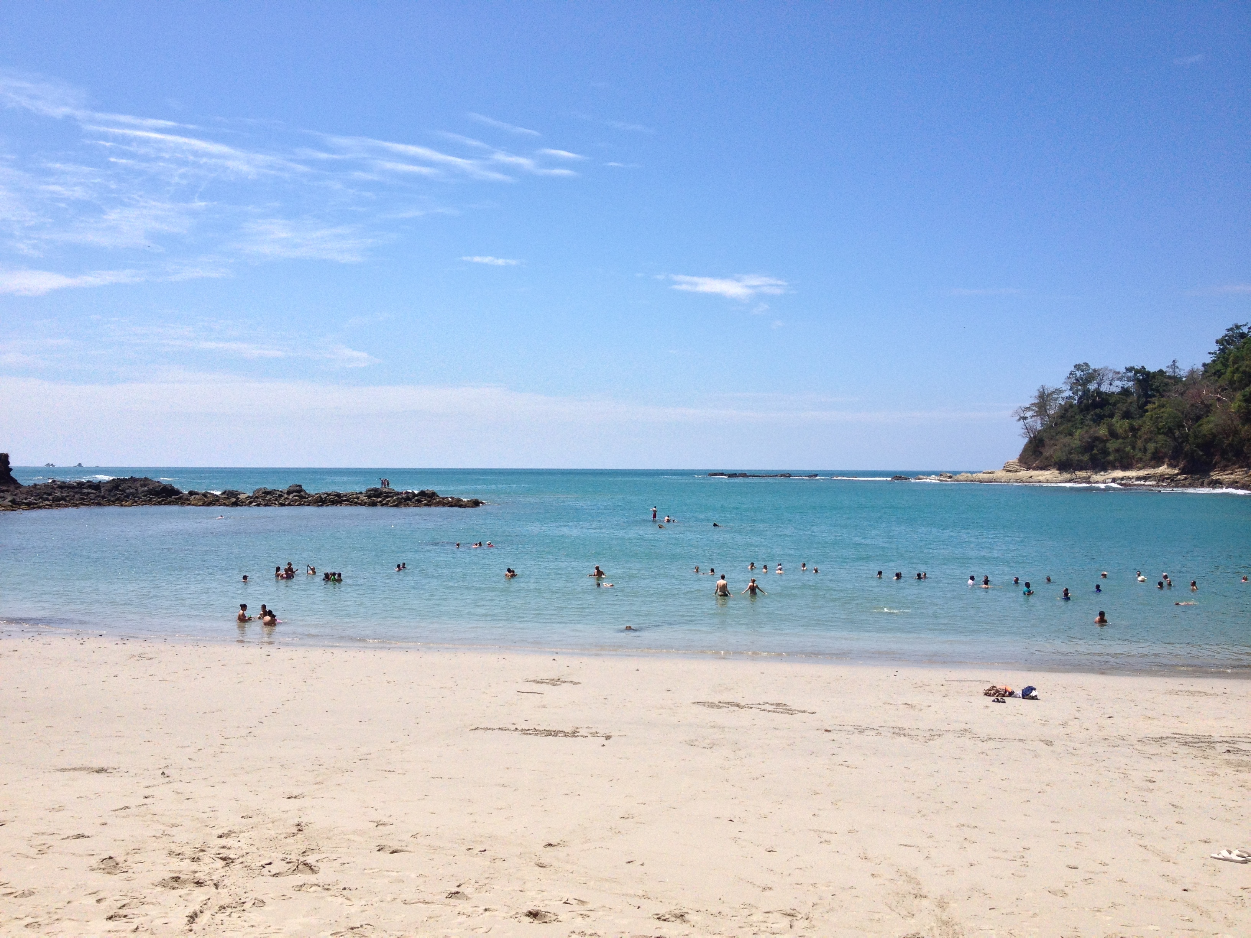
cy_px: 469
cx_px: 626
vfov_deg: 40.7
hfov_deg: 52.6
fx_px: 1265
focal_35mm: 35
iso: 50
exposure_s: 1/2907
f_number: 2.4
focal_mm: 4.28
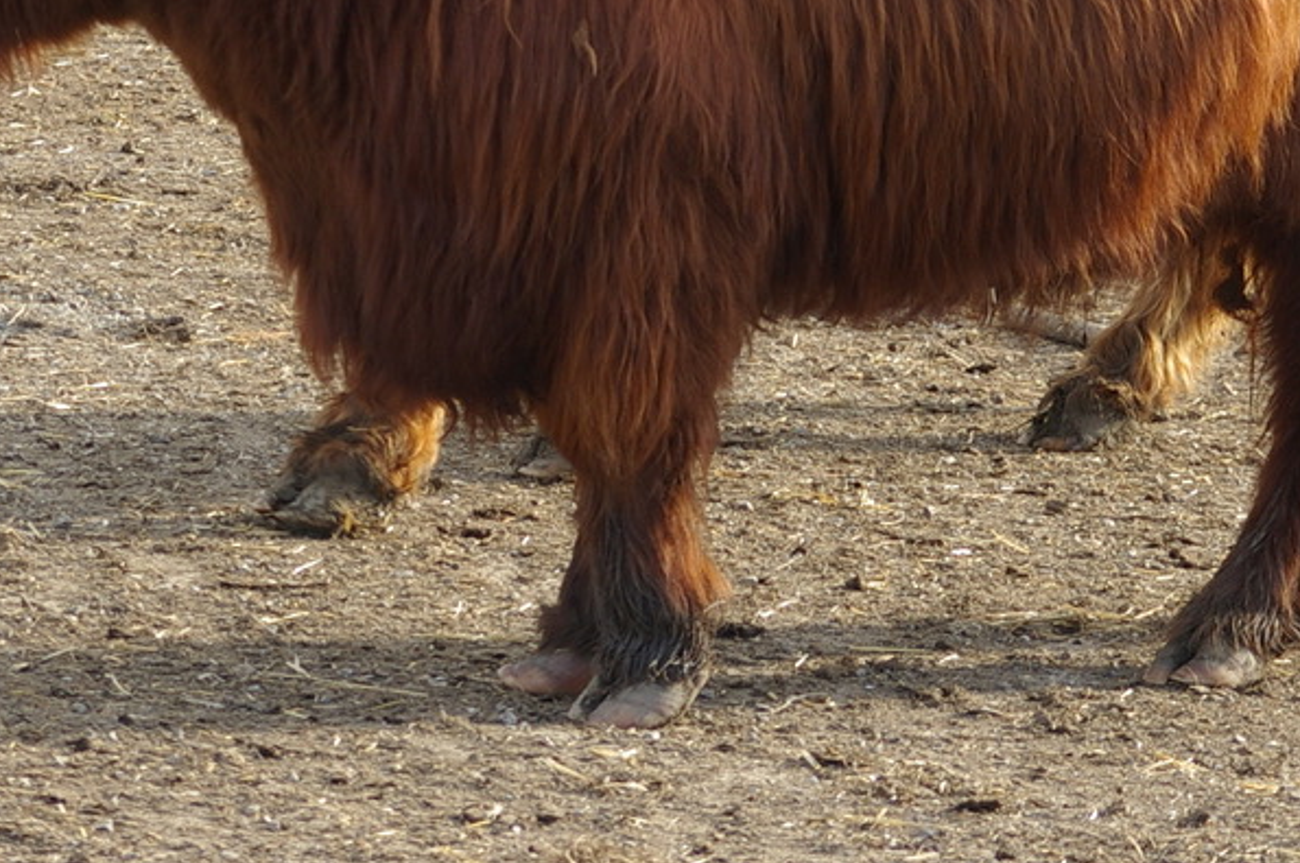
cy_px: 104
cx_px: 819
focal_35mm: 226
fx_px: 8150
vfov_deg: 6.1
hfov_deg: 9.1
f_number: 5.6
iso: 200
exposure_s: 1/125
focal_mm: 70
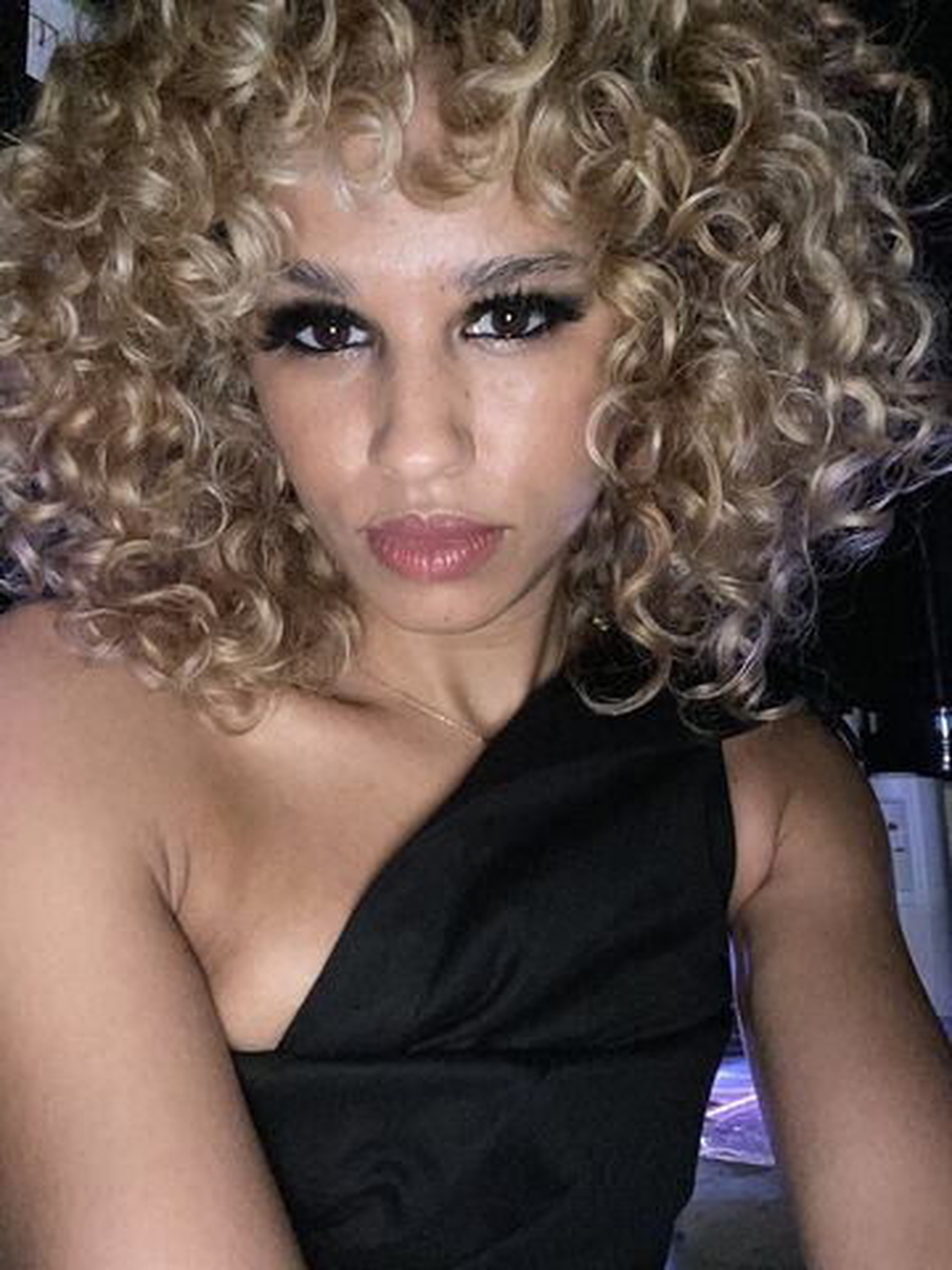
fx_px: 1100
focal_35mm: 30
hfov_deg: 46.8
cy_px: 635
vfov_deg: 60.0
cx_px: 476
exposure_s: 1/23
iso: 400
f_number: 2.2
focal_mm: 2.71
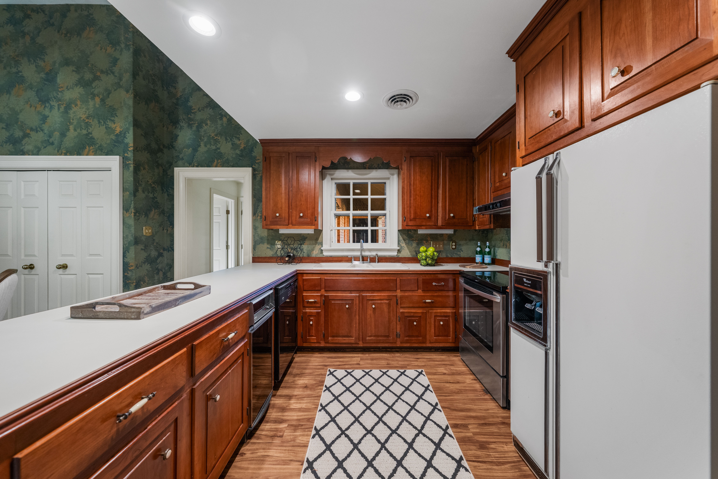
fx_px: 239
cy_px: 240
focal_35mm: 12
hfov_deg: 112.6
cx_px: 359
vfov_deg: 90.0
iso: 1250
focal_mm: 12
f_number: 4
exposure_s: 1/30
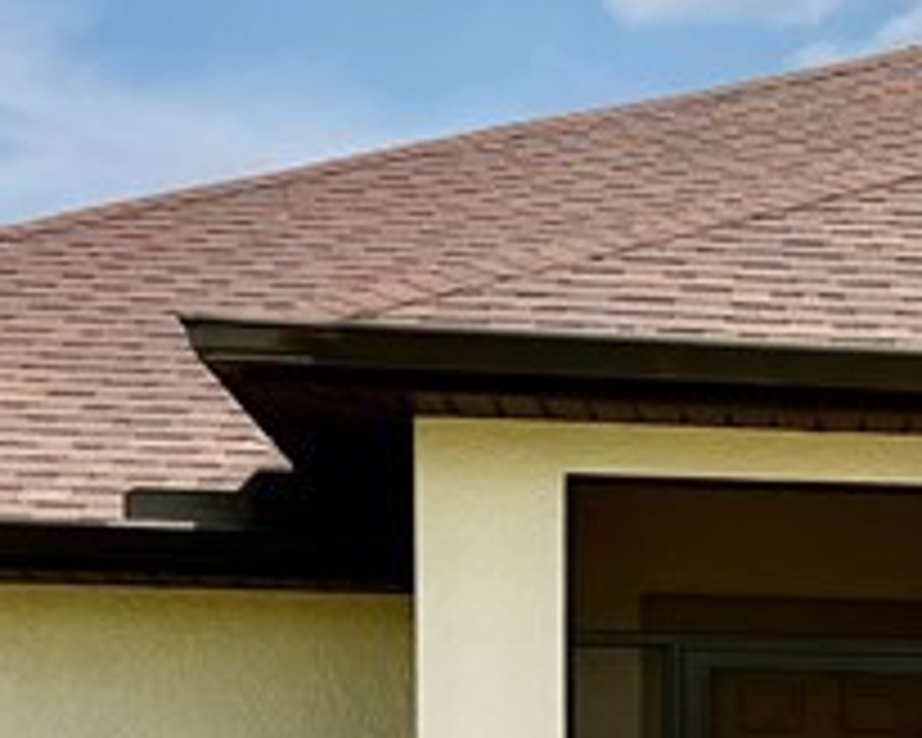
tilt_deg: -1.3
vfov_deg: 12.7
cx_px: 1286
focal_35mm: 117
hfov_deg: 15.4
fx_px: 3193
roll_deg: -1.0
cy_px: 968
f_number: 1.78
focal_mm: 6.76
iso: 80
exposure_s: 1/4673
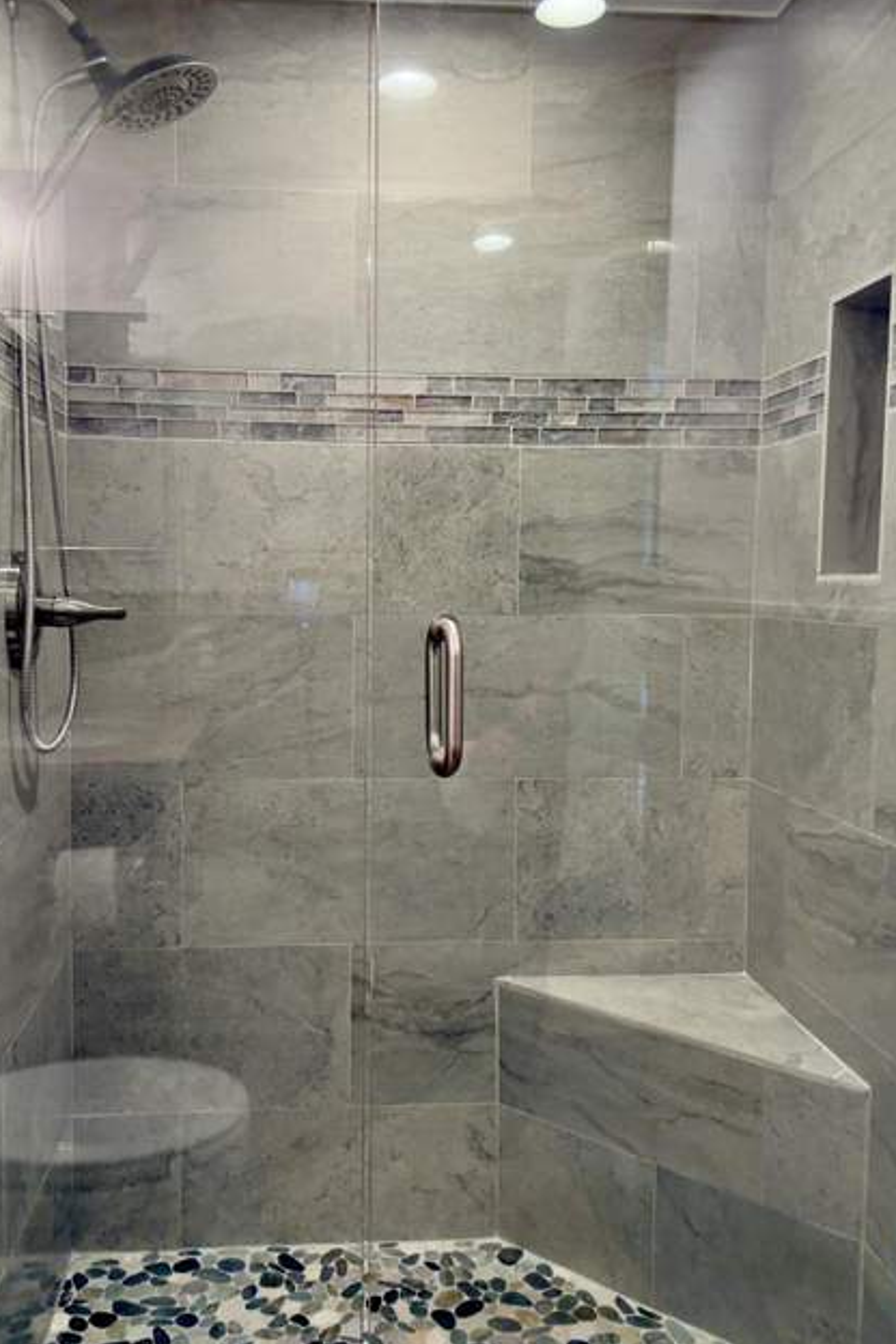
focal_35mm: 32
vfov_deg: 58.7
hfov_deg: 41.1
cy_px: 672
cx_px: 398
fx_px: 1195
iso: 160
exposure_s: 1/60
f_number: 1.9
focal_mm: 2.69
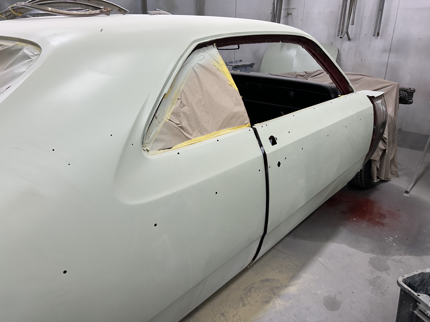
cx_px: 215
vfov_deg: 53.1
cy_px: 161
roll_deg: +0.1
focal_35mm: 26
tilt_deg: -21.8
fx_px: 323
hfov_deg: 67.3
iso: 80
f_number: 1.5
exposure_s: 1/100
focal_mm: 5.7
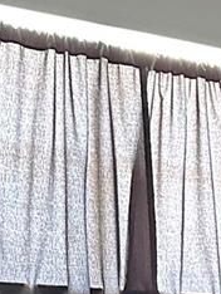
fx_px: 1045
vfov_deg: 15.3
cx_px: 421
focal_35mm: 123
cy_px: 381
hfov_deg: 11.1
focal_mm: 6.86
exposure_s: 1/40
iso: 800
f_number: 1.78
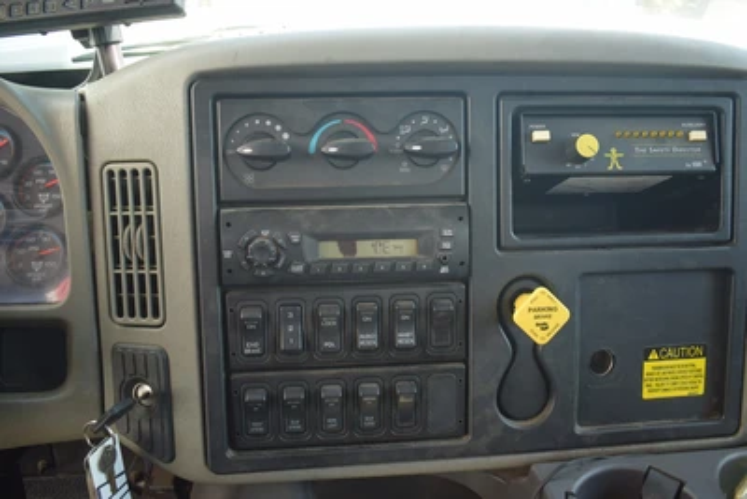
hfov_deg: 57.2
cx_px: 374
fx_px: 685
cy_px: 250
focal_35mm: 33
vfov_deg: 40.0
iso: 200
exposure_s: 1/80
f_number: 3.8
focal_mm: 22
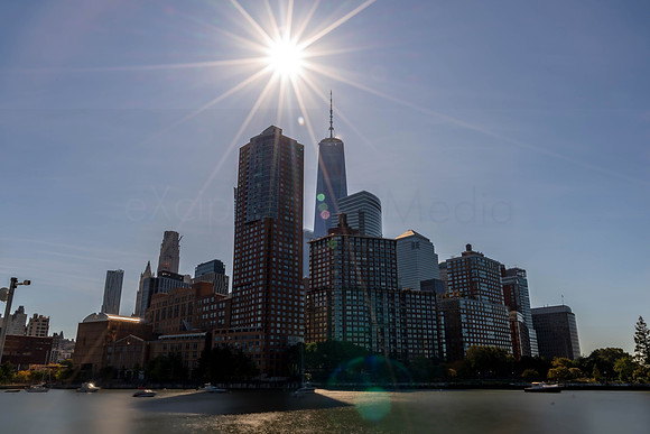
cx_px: 331
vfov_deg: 48.7
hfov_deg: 68.3
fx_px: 479
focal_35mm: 27
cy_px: 228
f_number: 22
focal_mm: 24
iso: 100
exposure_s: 15
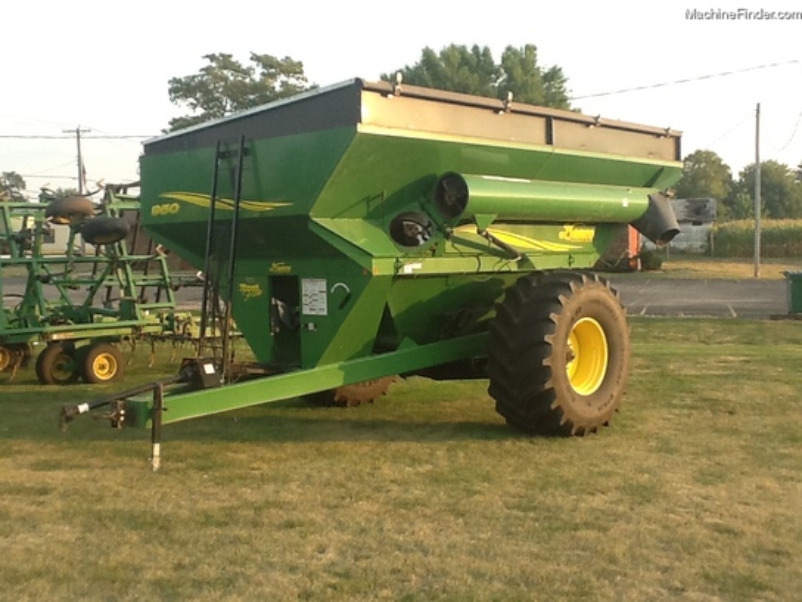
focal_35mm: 32
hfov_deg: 56.8
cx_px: 401
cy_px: 301
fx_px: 741
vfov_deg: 44.2
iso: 64
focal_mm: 2.03
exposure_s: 1/201
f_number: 2.4
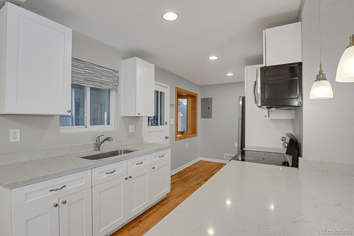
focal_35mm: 17
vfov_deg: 70.4
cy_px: 118
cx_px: 177
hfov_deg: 93.3
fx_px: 167
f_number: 8
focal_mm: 17
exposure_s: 2
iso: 250
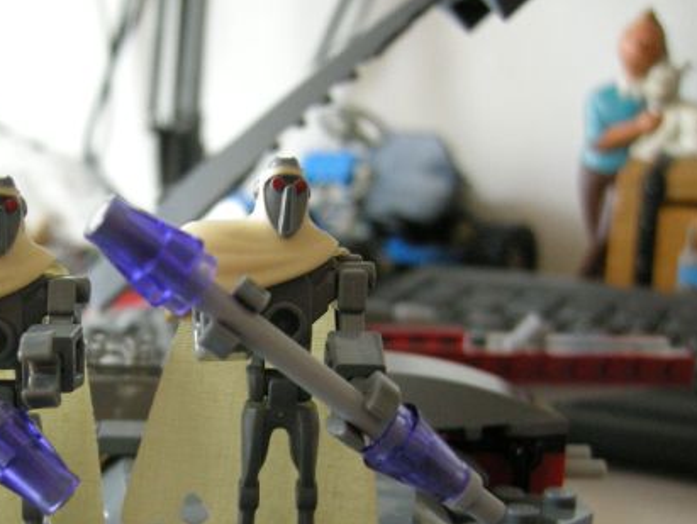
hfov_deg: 33.8
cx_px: 192
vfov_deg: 25.8
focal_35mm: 56
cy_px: 392
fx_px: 1129
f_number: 2.7
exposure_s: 1/60
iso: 303
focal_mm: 7.5
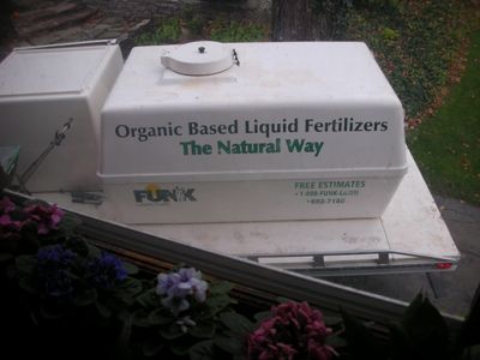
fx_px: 485
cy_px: 180
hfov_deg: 52.6
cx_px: 240
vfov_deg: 40.7
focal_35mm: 35
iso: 50
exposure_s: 1/142
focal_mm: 5.8
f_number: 2.8
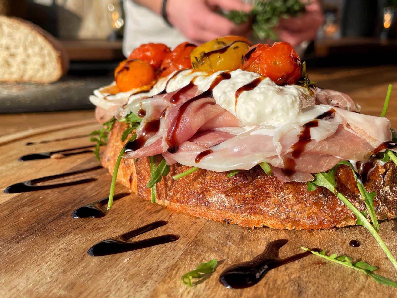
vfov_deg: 36.8
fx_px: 447
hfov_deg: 47.8
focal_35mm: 39
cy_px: 145
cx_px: 208
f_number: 1.6
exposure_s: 1/1984
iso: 32
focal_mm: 4.2
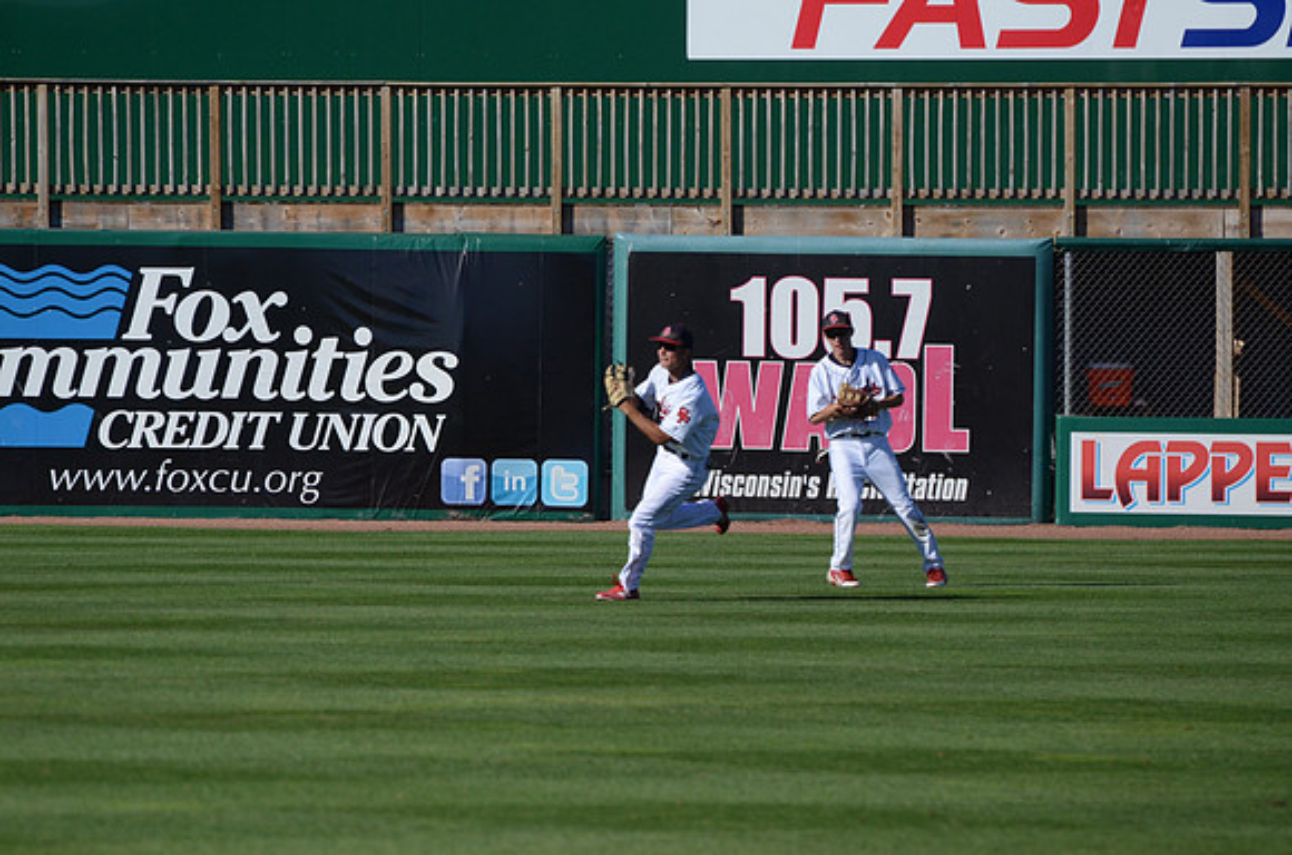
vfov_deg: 4.0
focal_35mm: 345
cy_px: 428
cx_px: 646
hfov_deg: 6.0
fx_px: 12354
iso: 800
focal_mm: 230
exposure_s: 1/8000
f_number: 5.3
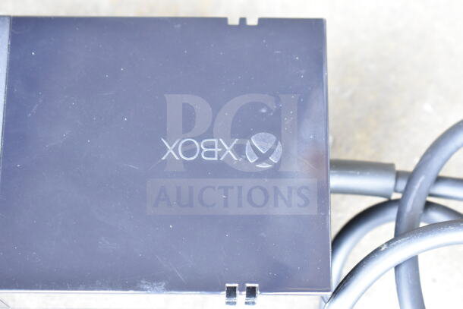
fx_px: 1061
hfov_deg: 24.6
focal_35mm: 82
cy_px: 154
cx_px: 232
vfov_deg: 16.6
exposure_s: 1/100
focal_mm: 55
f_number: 5.6
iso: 3600
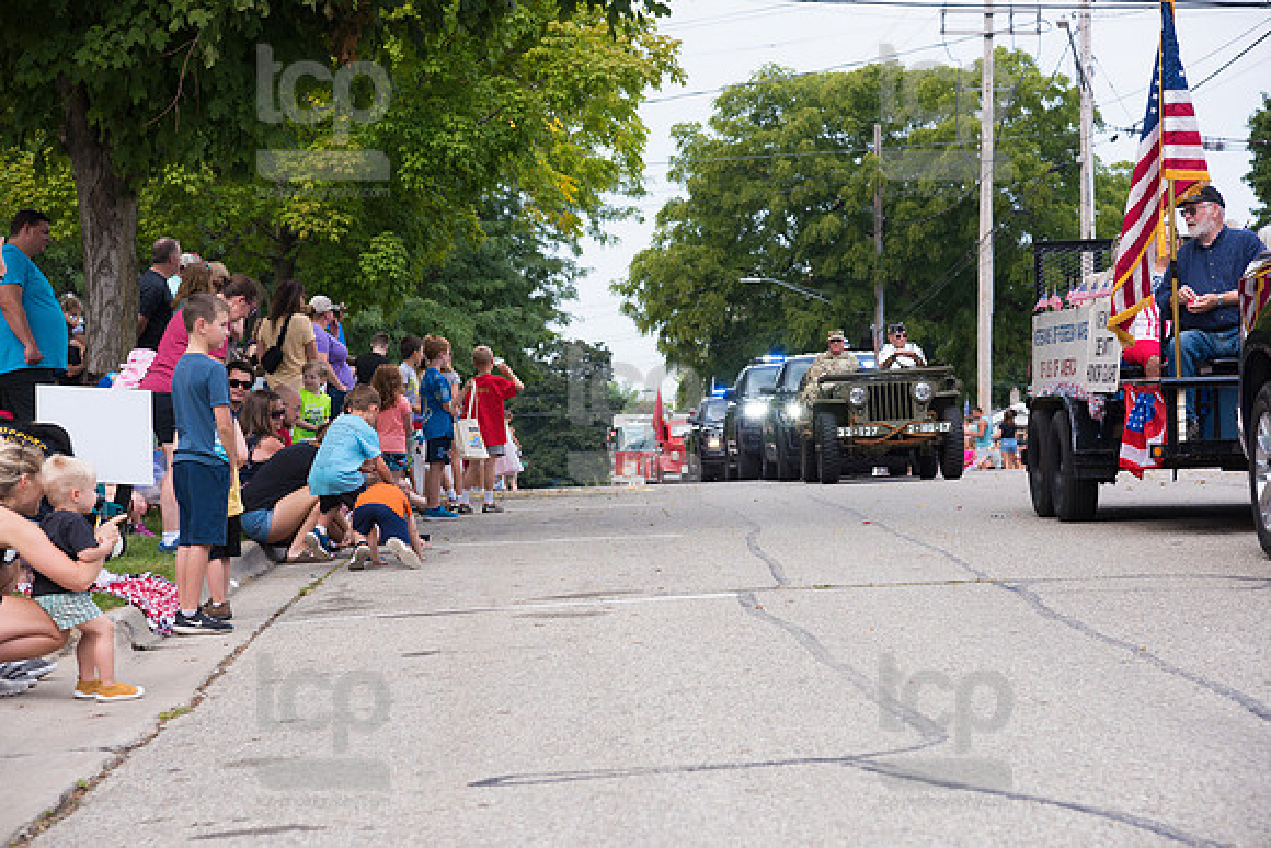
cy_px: 424
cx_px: 636
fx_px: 3531
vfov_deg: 13.7
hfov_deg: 20.4
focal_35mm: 100
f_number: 6.3
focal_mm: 100
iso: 250
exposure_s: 1/500
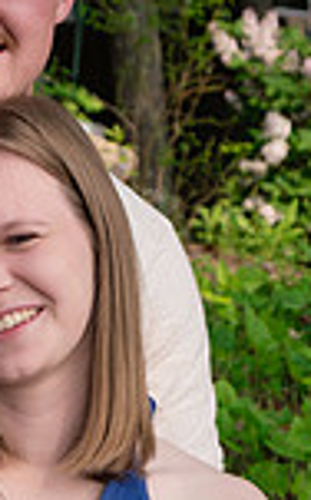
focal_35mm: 170
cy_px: 497
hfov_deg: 7.6
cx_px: -30
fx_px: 2312
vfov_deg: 12.2
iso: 320
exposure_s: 1/350
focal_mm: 37.4
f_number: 5.6
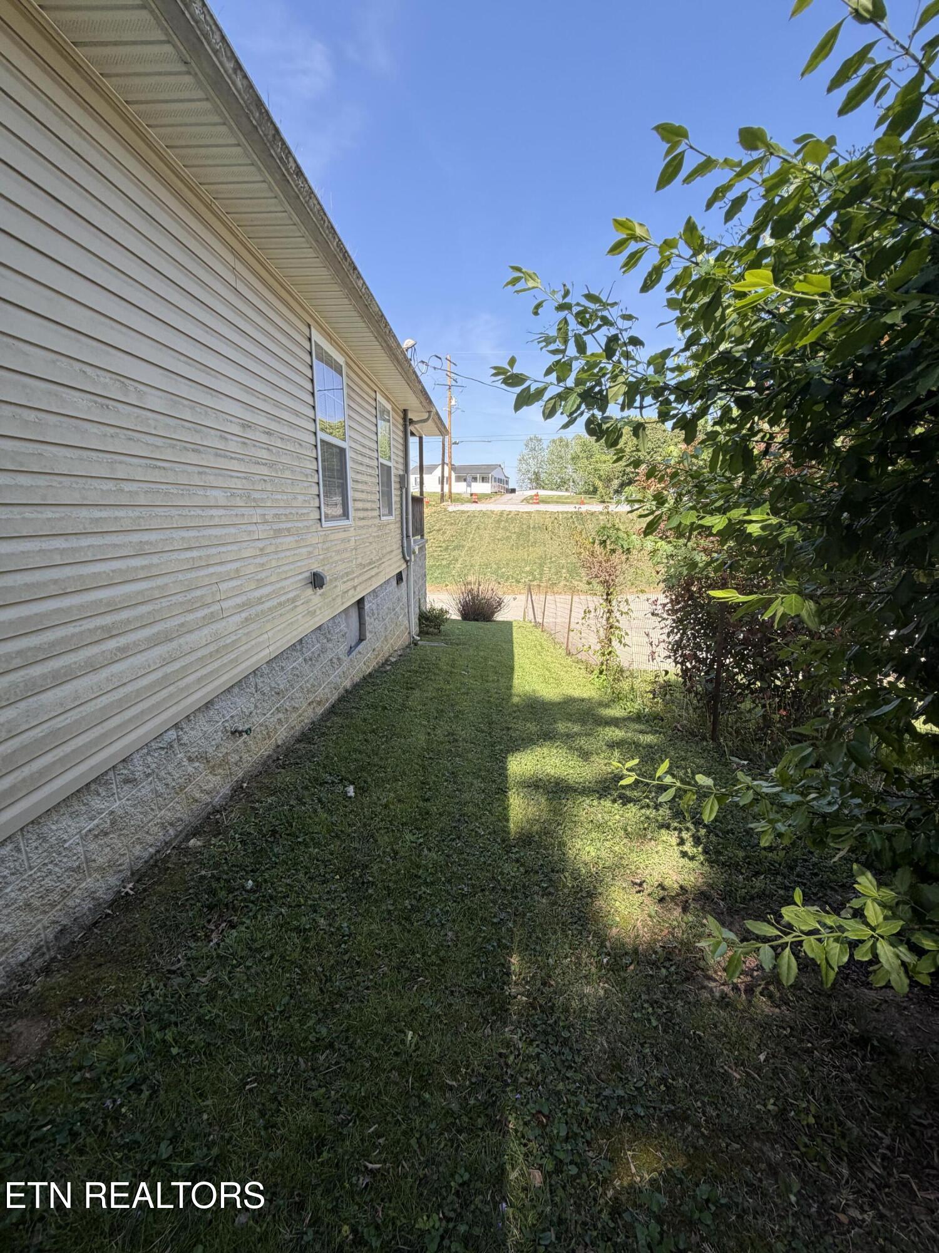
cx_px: 470
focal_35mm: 14
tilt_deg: -13.8
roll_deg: +0.5
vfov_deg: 102.1
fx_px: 506
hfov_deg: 85.7
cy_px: 626
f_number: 2.2
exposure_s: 1/502
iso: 50
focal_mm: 2.22
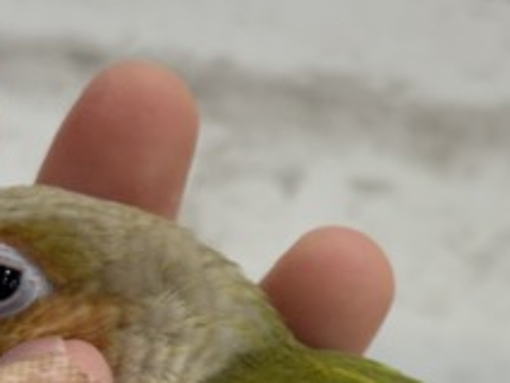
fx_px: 2300
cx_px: 359
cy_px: 309
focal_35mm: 156
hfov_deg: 12.6
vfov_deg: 9.5
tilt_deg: -14.3
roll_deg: -13.0
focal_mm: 5.96
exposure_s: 1/100
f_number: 1.6
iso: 80
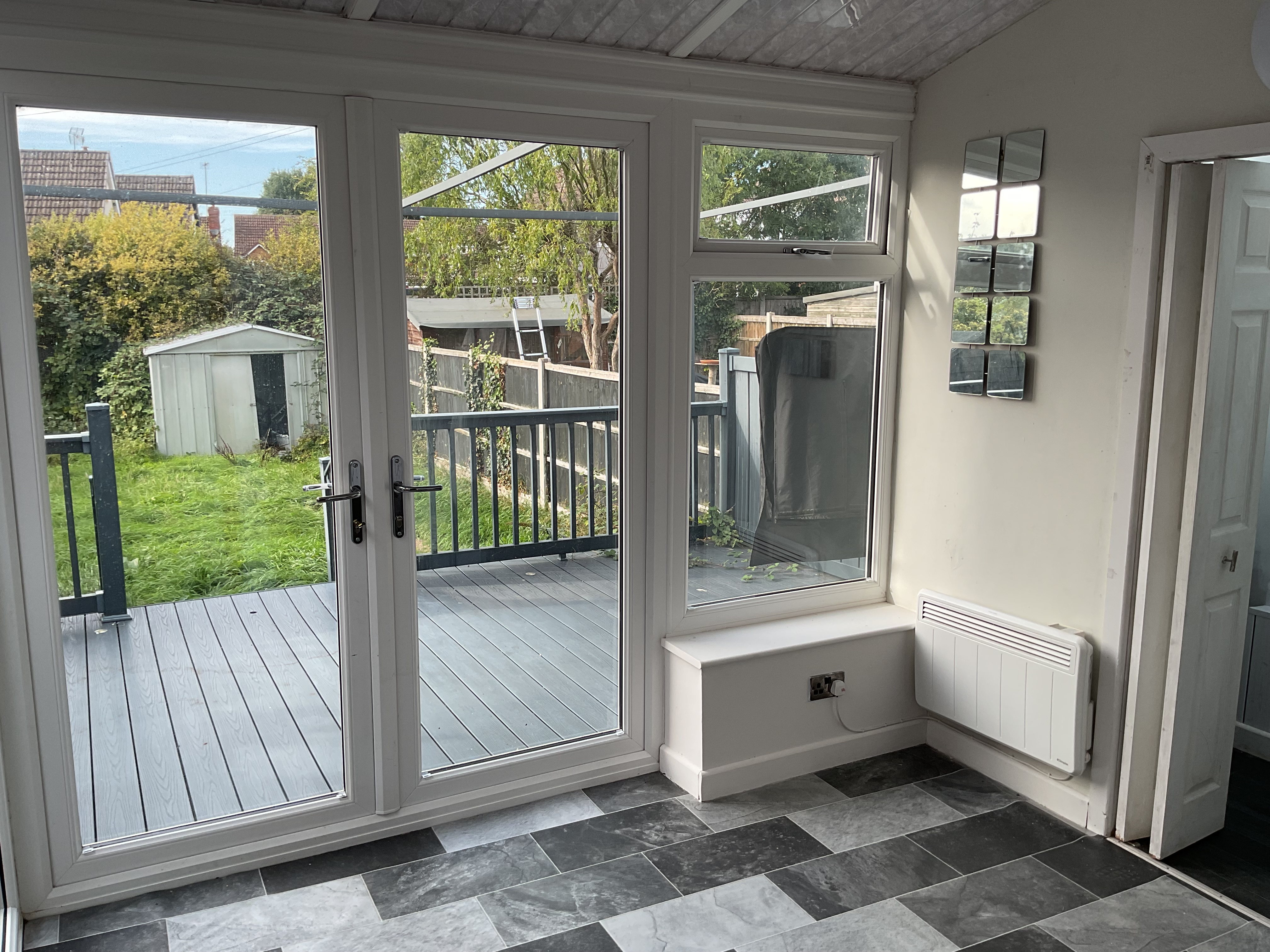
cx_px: 635
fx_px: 1064
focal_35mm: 29
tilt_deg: -10.2
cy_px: 476
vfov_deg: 48.2
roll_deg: -0.1
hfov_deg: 61.7
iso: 16
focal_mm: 3
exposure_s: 1/256
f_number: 1.8
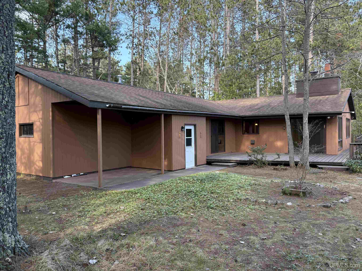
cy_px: 136
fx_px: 272
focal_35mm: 26
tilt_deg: -2.1
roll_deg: +0.1
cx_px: 181
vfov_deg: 53.1
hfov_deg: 67.3
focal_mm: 5.96
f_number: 1.6
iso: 80
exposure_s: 1/238
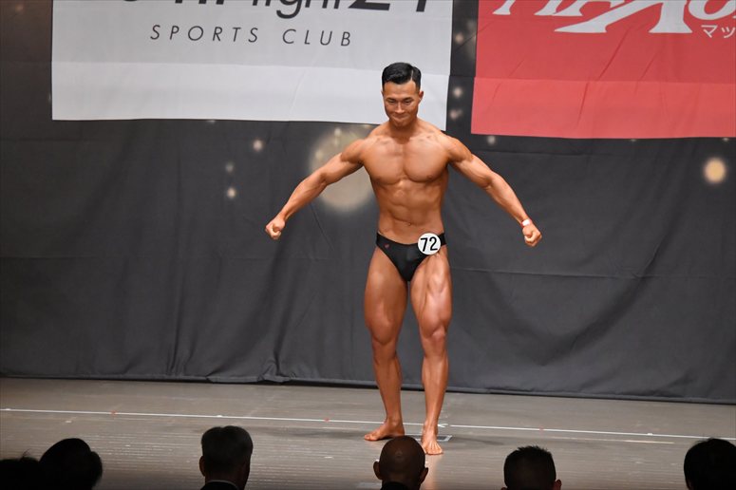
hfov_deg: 11.0
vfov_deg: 7.3
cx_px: 368
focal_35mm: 187
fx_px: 3821
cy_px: 245
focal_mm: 125
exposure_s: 1/400
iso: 6400
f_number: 5.6
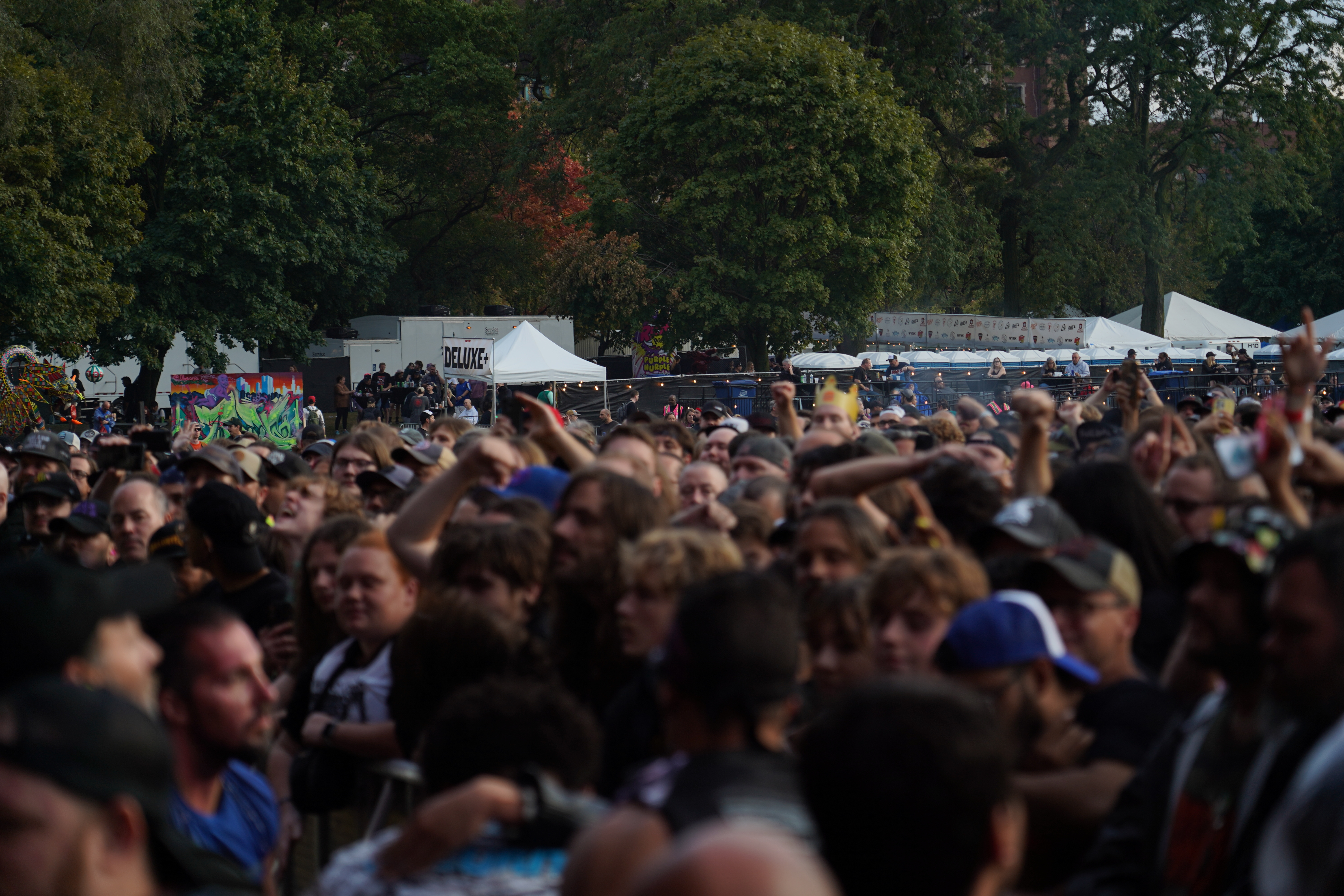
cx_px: 672
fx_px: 3808
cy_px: 448
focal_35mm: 102
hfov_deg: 20.0
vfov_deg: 13.4
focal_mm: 102
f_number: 4.5
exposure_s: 1/125
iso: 100
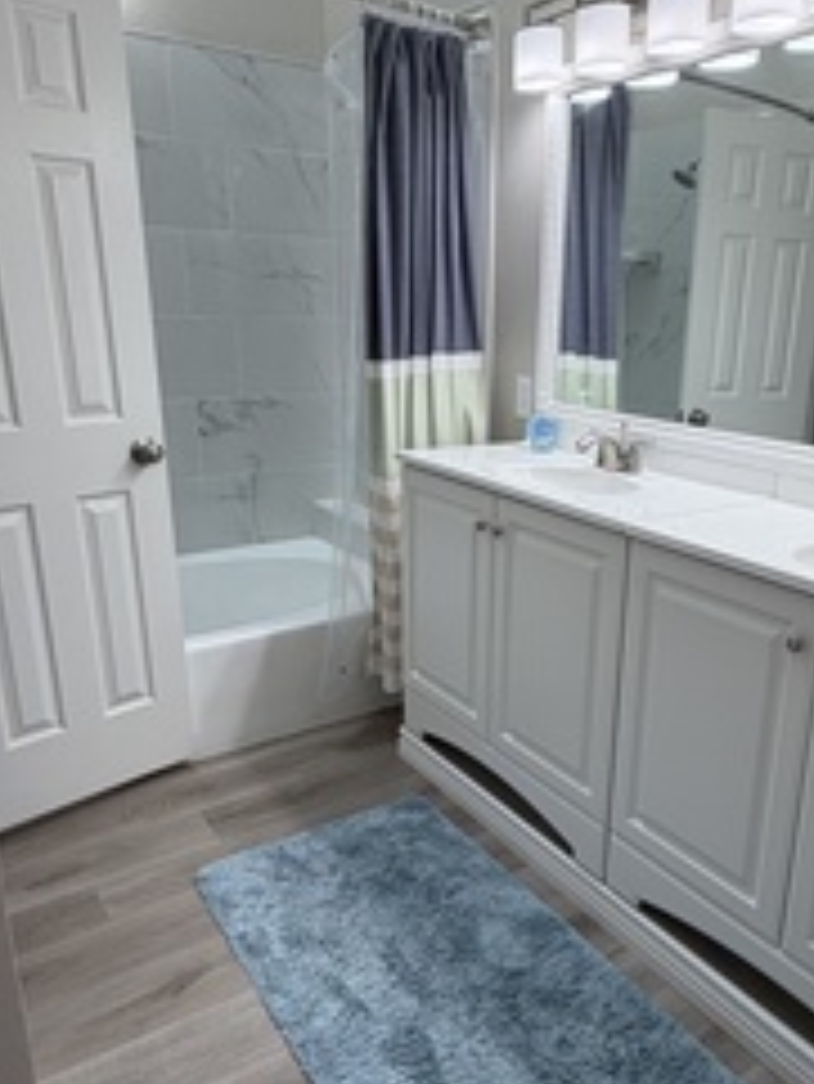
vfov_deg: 61.5
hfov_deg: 47.7
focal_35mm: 29
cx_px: 524
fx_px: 908
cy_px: 589
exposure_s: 1/120
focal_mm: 2.22
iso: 80
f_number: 2.2
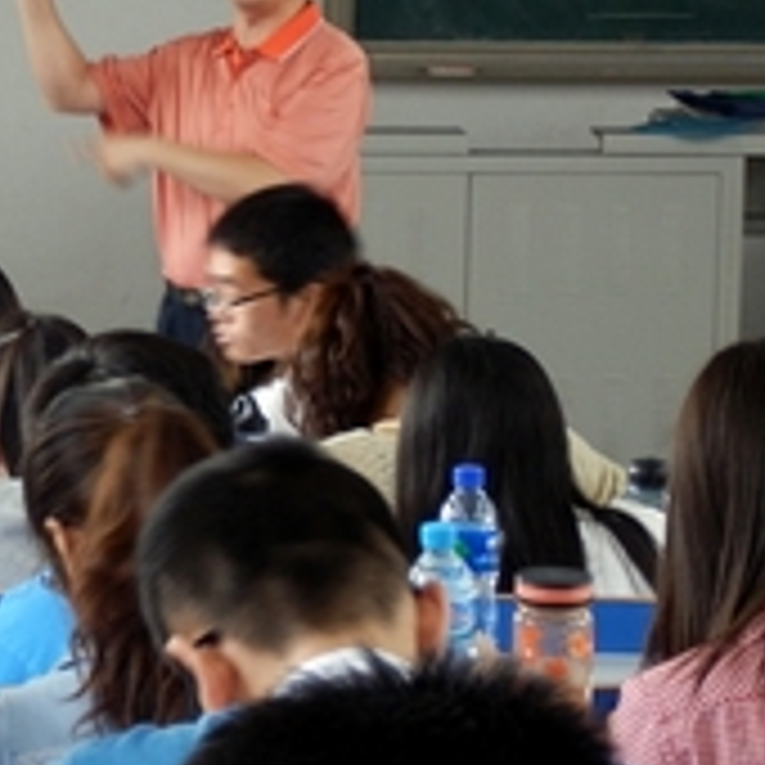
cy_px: 223
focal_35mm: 214
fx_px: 5351
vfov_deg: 8.2
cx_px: -76
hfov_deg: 8.1
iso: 200
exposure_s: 1/10
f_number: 5.2
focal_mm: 17.4
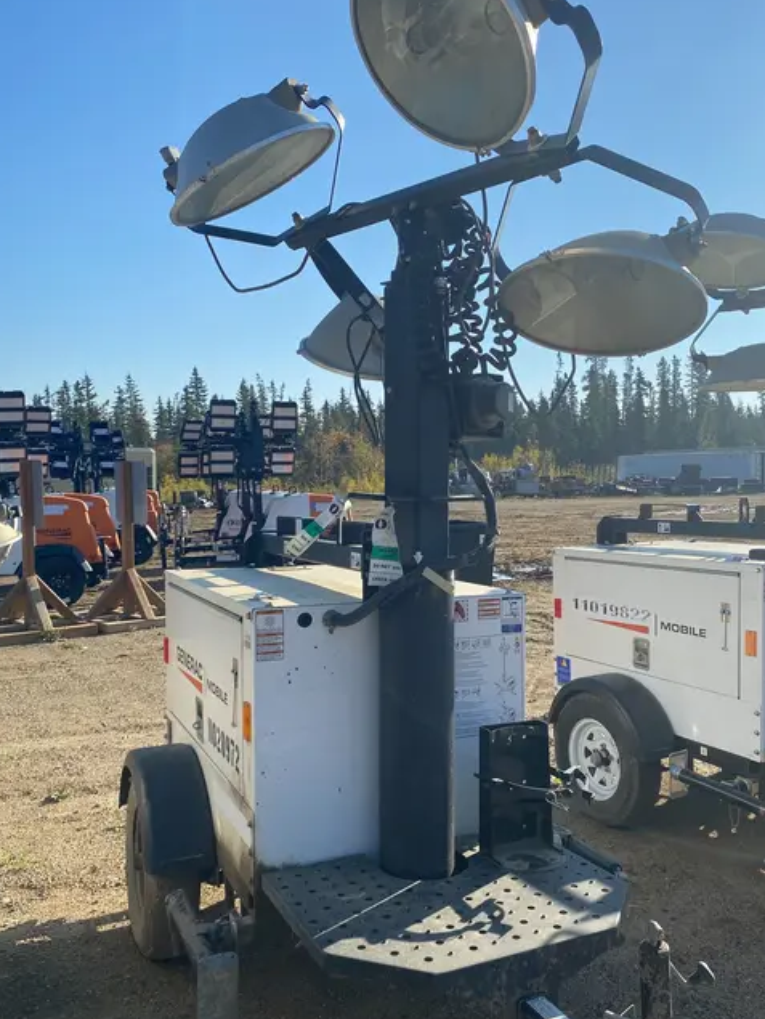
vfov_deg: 59.9
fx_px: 883
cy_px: 551
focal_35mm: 30
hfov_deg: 46.7
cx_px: 428
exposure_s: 1/2688
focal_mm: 4.25
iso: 32
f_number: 1.8
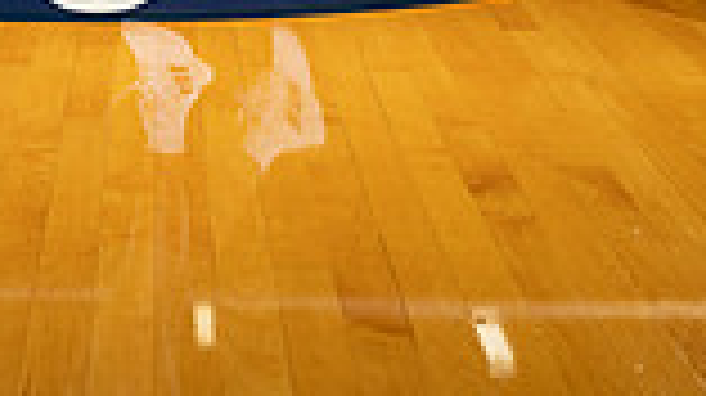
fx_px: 1459
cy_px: -536
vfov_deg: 12.4
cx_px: 126
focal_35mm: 78
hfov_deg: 26.6
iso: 250
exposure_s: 1/250
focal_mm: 26
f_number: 6.3
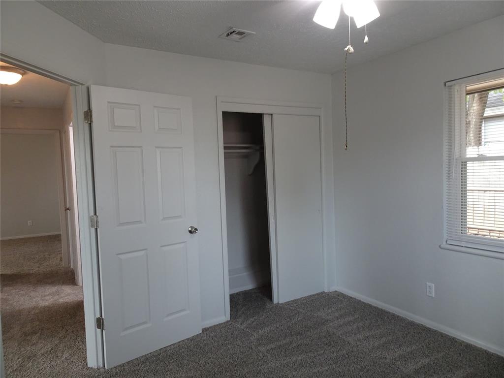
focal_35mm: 24
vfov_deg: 56.8
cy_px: 189
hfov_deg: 71.6
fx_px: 349
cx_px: 252
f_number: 3.5
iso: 250
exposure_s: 1/30
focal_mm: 4.1
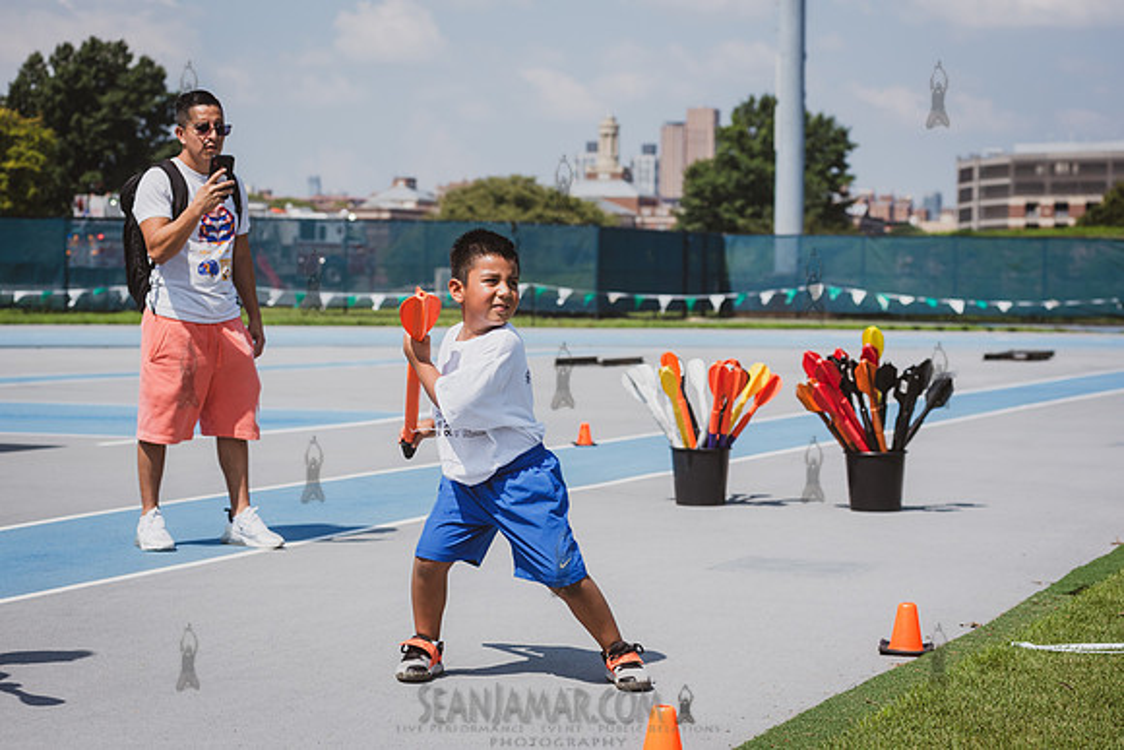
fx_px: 2498
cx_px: 562
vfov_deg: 17.1
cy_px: 375
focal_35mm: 80
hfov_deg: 25.4
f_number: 5
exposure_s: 1/3200
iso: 400
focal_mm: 80
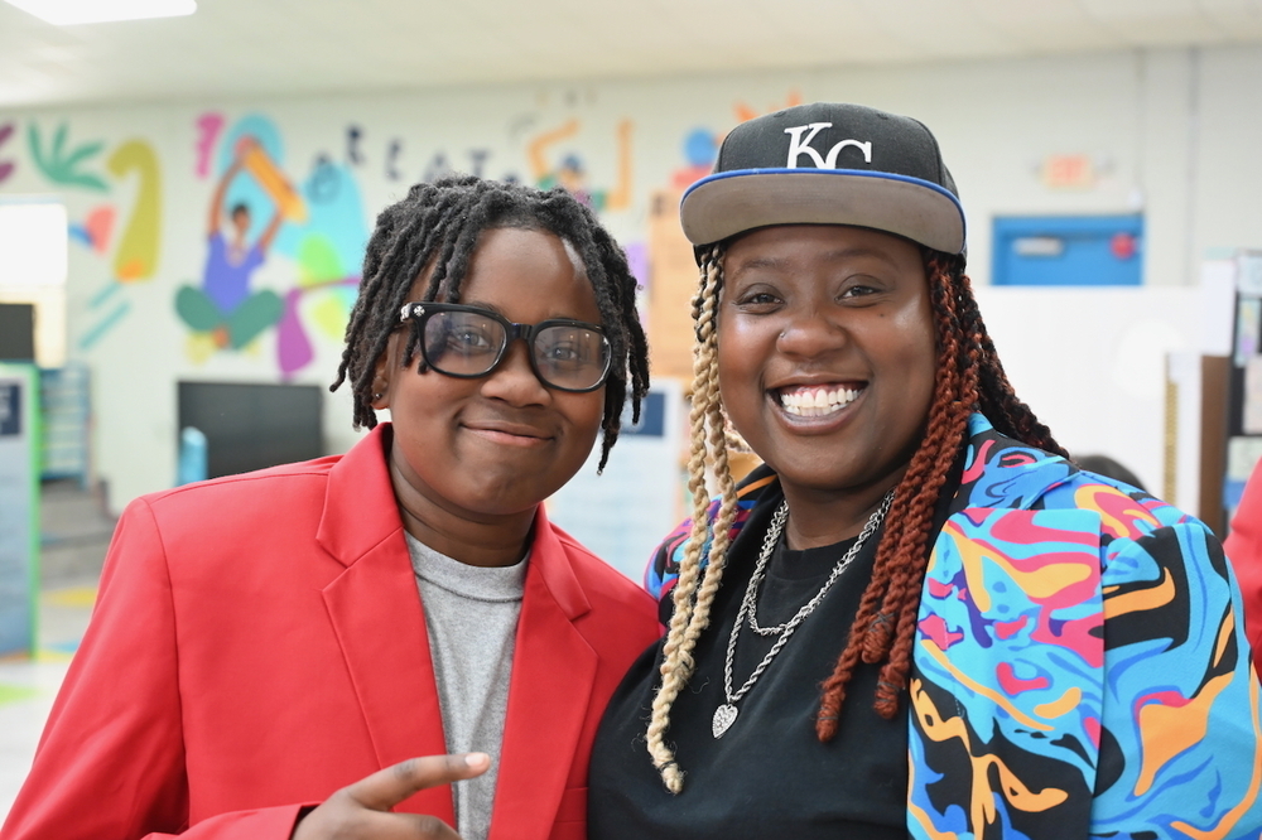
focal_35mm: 49
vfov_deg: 27.5
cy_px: 420
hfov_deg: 40.4
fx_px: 1717
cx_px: 631
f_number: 4
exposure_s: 1/60
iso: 3200
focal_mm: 49
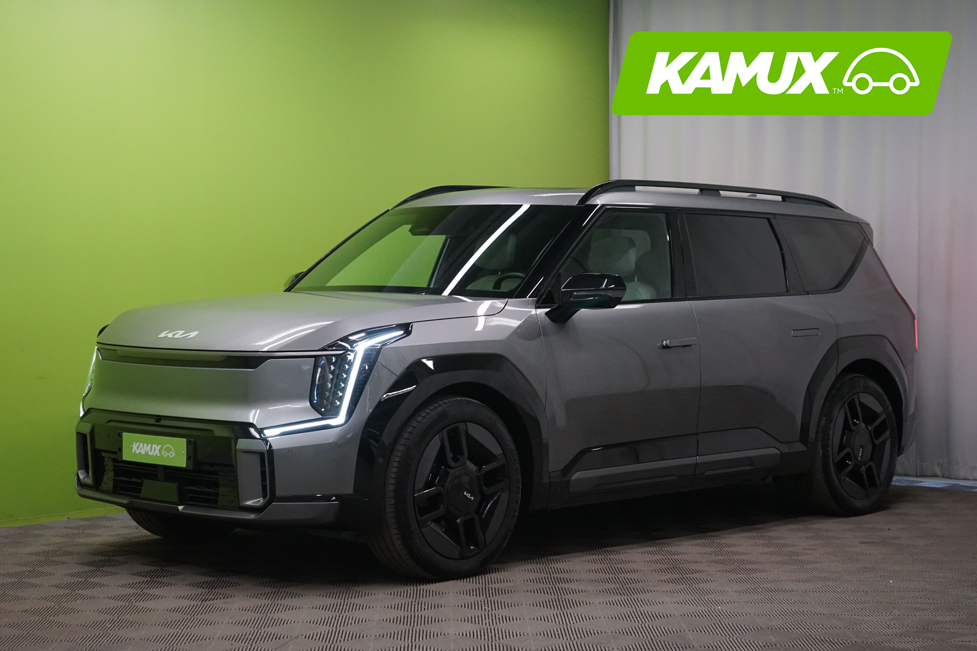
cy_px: 326
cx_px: 488
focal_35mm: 68
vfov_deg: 20.0
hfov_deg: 29.7
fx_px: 1845
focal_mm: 68
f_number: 5.6
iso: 4000
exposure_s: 1/160
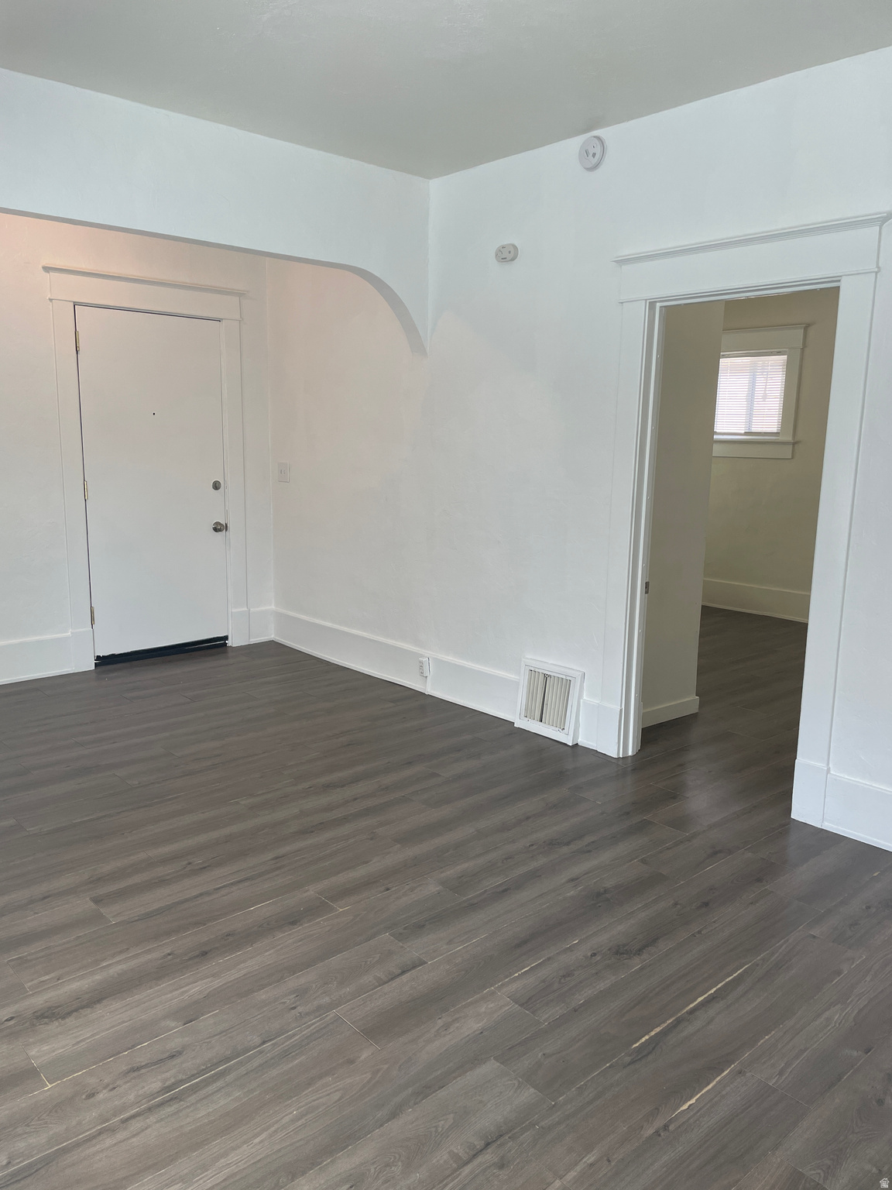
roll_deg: -1.2
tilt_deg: -10.1
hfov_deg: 53.1
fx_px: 893
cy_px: 595
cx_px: 446
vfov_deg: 67.3
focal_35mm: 26
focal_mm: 4.2
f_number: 1.6
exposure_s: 1/120
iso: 80
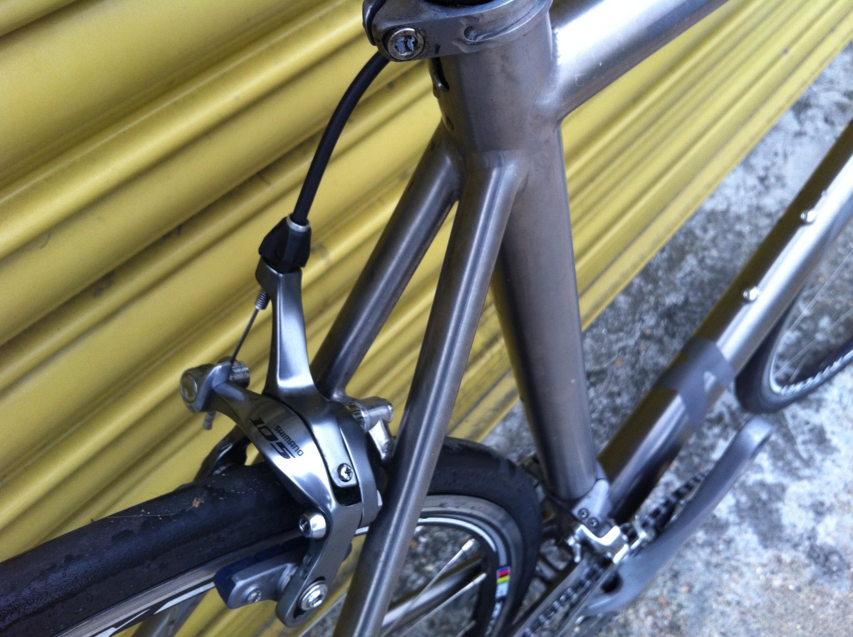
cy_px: 318
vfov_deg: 40.6
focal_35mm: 35
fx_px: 861
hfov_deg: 52.7
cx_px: 426
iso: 80
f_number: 2.8
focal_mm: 3.85
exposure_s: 1/120
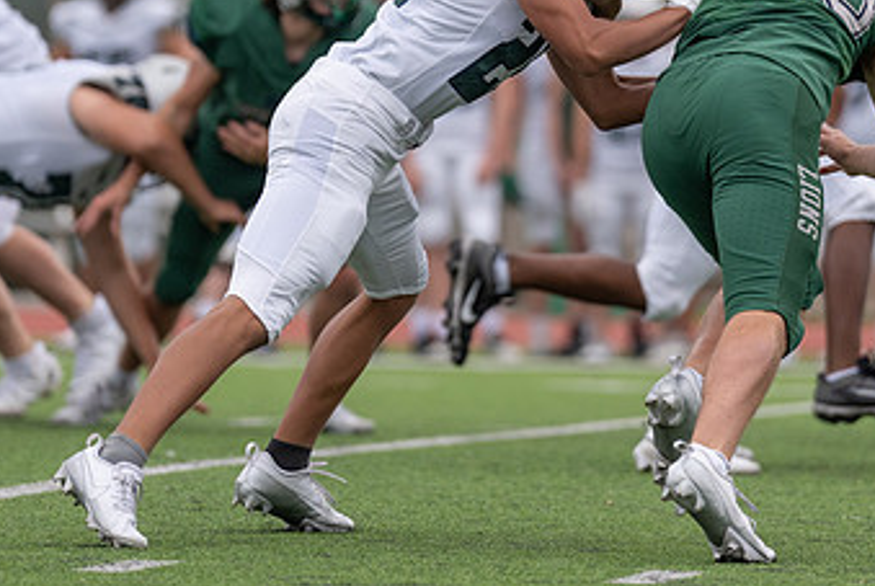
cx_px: 497
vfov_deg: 2.7
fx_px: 12241
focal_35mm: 503
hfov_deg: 4.1
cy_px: 62
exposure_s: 1/1250
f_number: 2.8
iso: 250
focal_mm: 200
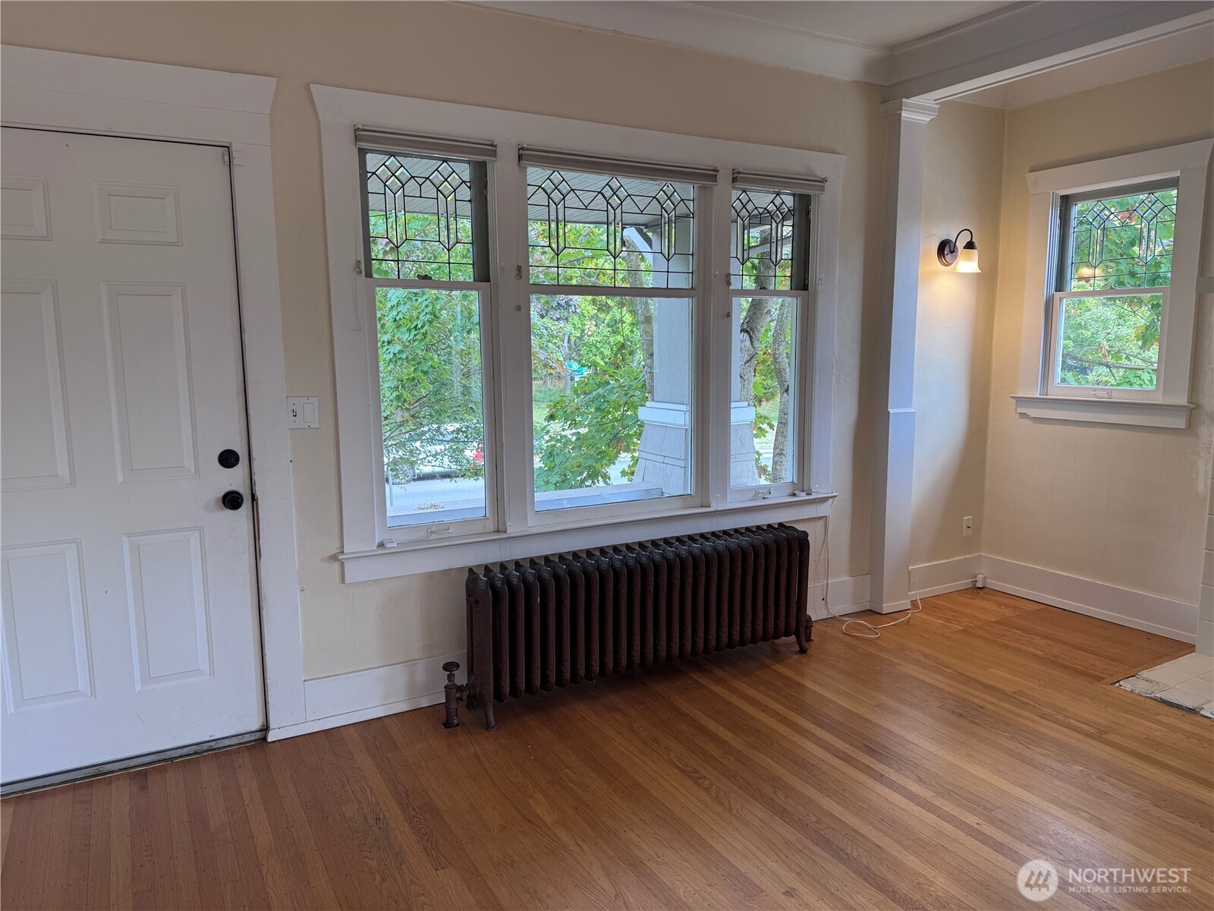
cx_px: 607
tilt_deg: -7.5
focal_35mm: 24
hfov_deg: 71.6
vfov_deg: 56.8
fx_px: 842
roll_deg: +1.4
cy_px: 456
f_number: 1.78
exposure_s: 1/120
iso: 80
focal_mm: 6.76
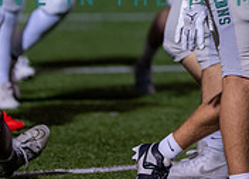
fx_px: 3793
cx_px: 244
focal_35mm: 536
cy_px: -101
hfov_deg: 3.8
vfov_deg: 2.7
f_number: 1.8
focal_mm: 135
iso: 1000
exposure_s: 1/1250
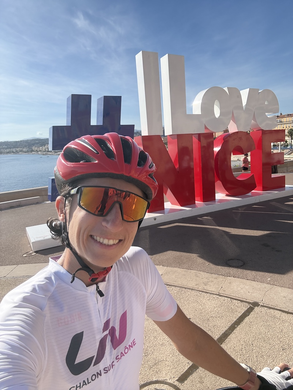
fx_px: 260
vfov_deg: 73.9
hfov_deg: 58.9
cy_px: 195
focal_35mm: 23
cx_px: 146
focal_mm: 2.69
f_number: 1.9
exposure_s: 1/1383
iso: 40
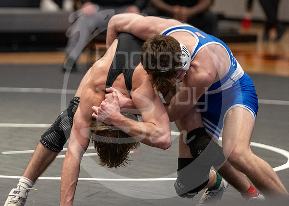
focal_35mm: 254
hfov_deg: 7.9
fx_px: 2081
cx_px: 110
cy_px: 147
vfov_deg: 5.7
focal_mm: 125
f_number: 2.8
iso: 3200
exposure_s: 1/1000
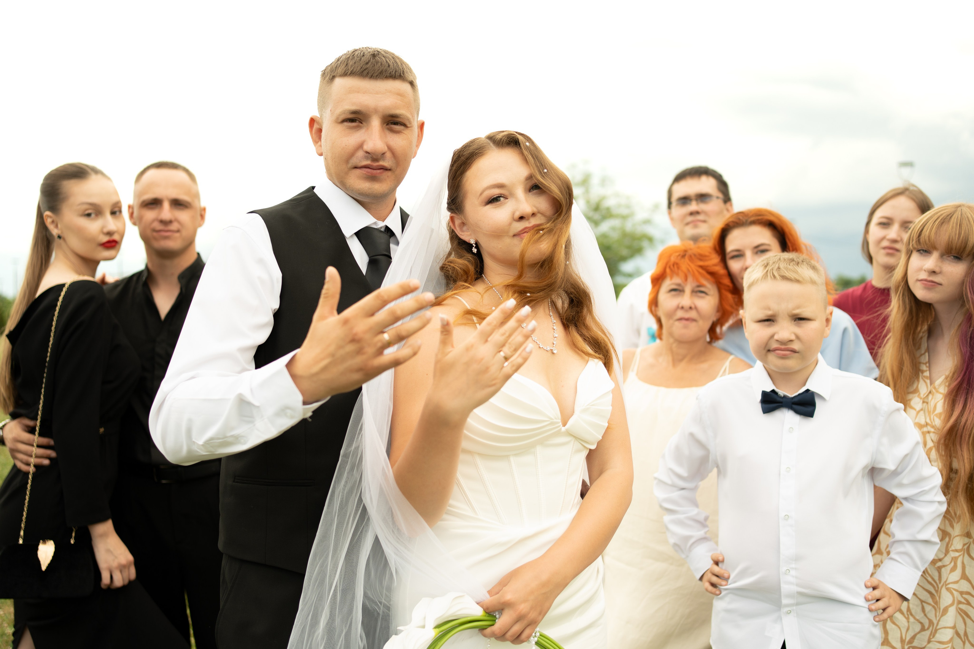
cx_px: 487
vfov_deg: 37.9
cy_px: 324
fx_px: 947
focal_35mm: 35
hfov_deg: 54.4
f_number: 2.5
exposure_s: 1/500
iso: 100
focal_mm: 35
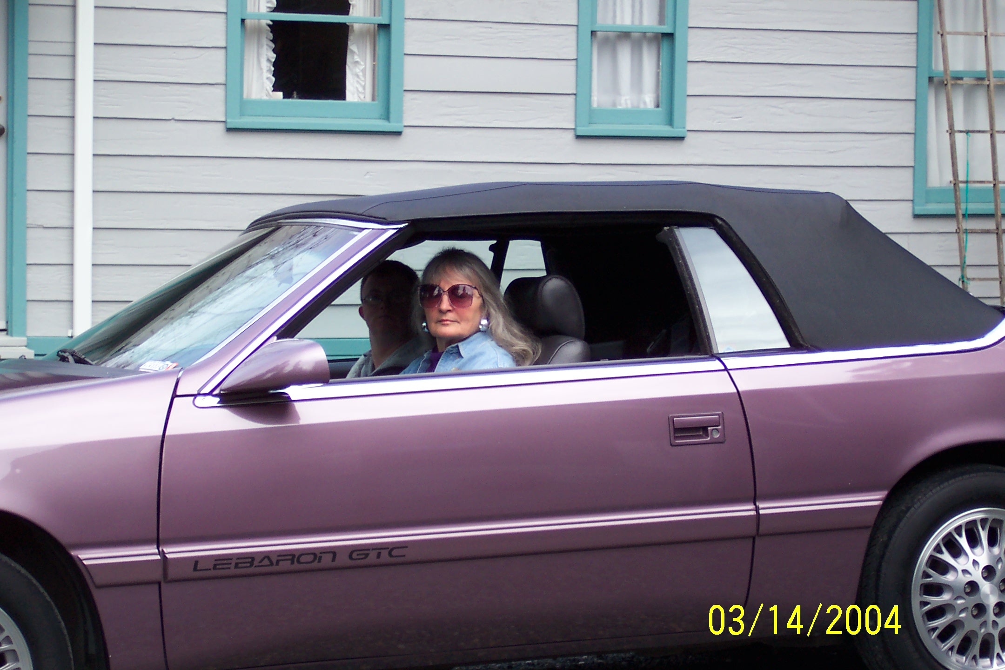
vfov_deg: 12.0
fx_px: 3182
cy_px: 335
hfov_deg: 17.9
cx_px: 502
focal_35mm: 114
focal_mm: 24
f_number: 4.8
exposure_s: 1/180
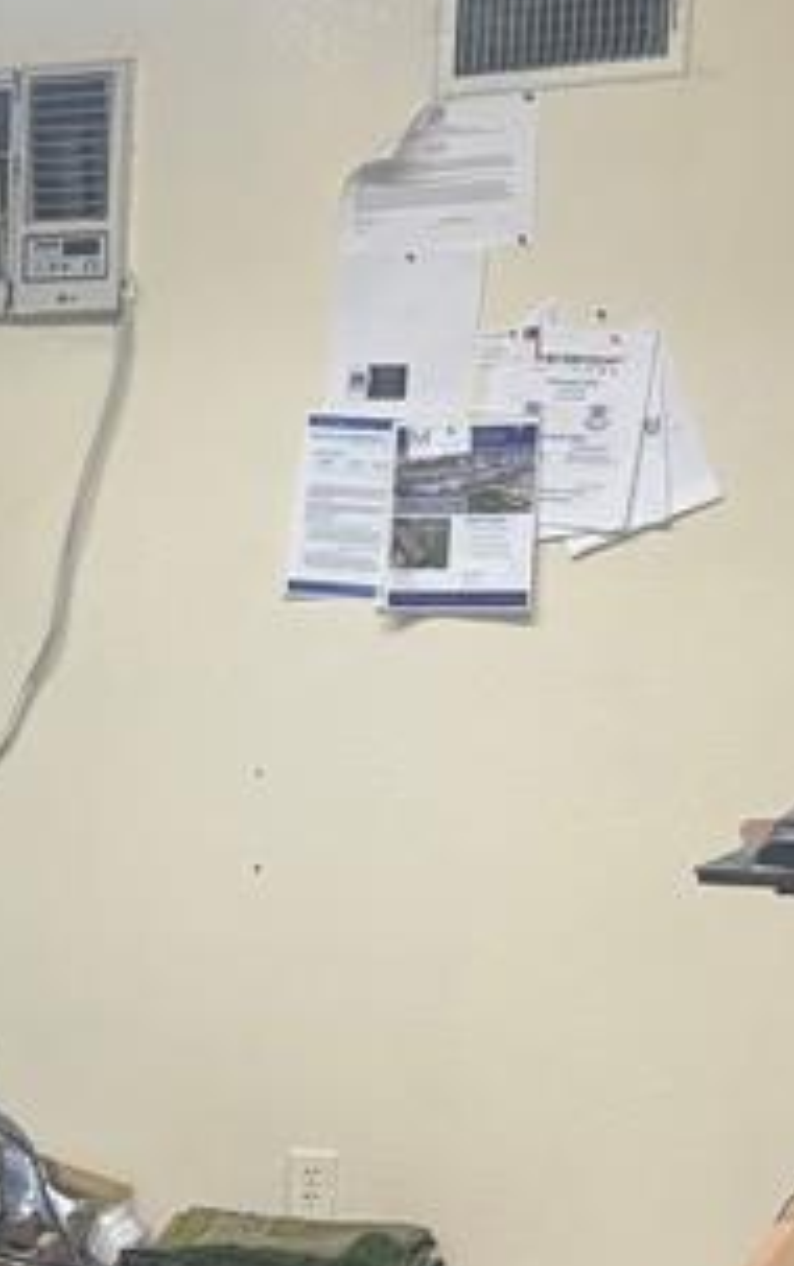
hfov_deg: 12.5
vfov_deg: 21.8
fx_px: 3212
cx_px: -765
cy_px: 1132
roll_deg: +2.1
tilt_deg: -11.5
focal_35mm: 93
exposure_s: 1/120
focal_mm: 5.96
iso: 125
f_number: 1.6
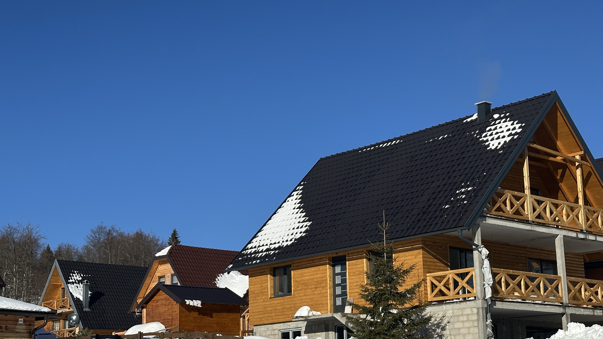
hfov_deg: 34.9
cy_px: 205
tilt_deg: +10.5
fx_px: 959
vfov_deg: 20.0
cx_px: 311
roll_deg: +1.4
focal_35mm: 60
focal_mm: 6.86
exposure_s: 1/7092
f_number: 1.78
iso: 64
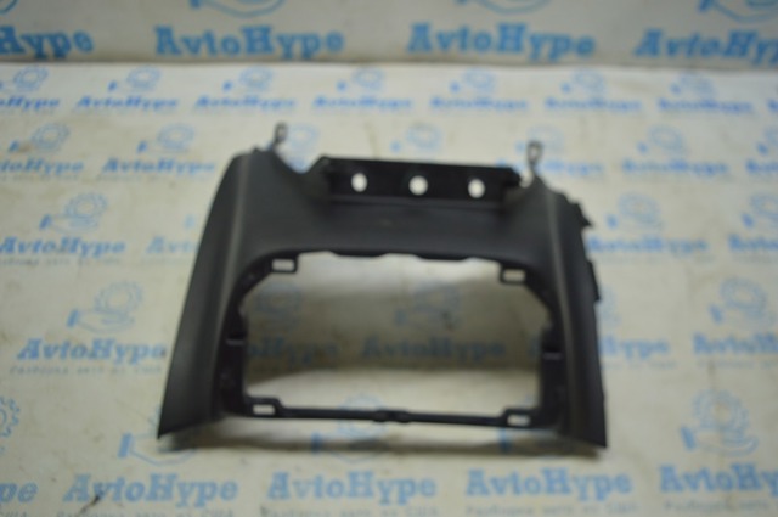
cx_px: 389
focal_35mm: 30
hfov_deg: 62.0
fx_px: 648
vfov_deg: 43.5
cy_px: 258
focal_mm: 20
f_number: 3.5
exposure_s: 1/80
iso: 400
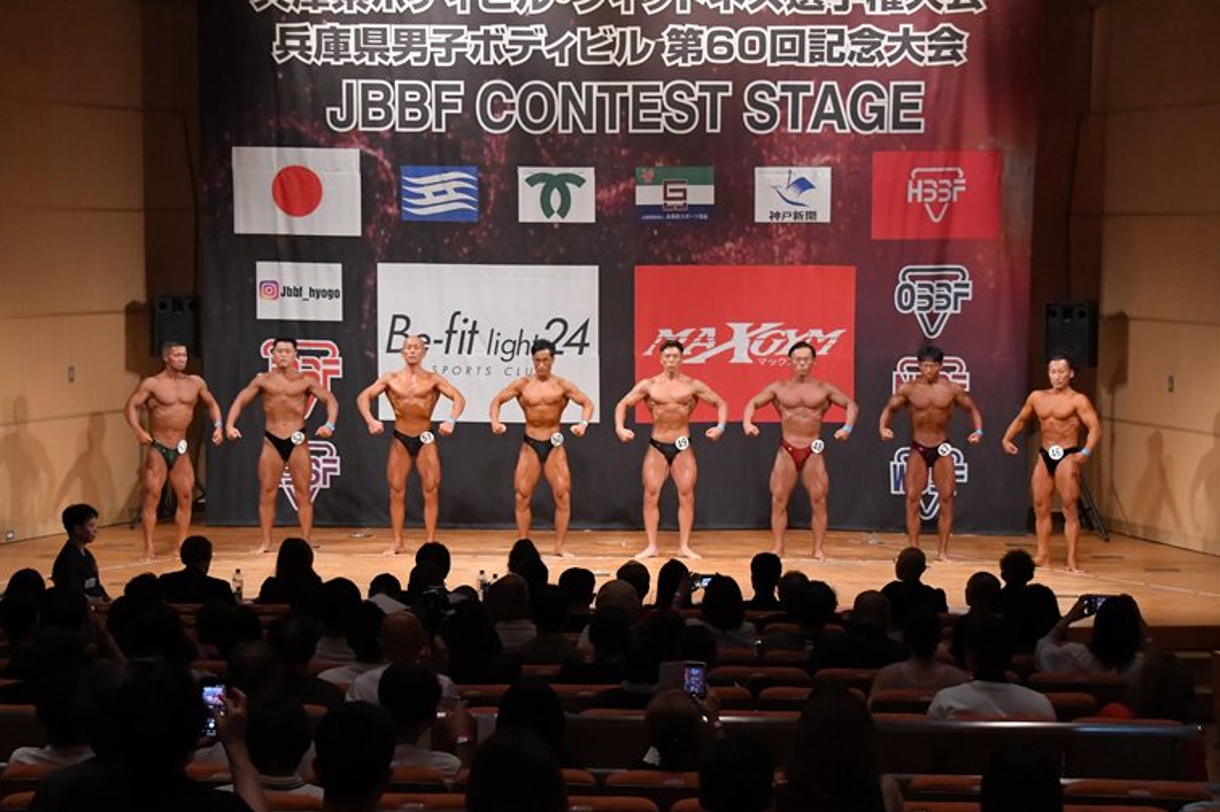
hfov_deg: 23.7
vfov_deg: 15.9
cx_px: 602
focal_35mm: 86
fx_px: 2913
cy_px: 414
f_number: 5.6
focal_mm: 56
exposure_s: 1/400
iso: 8000
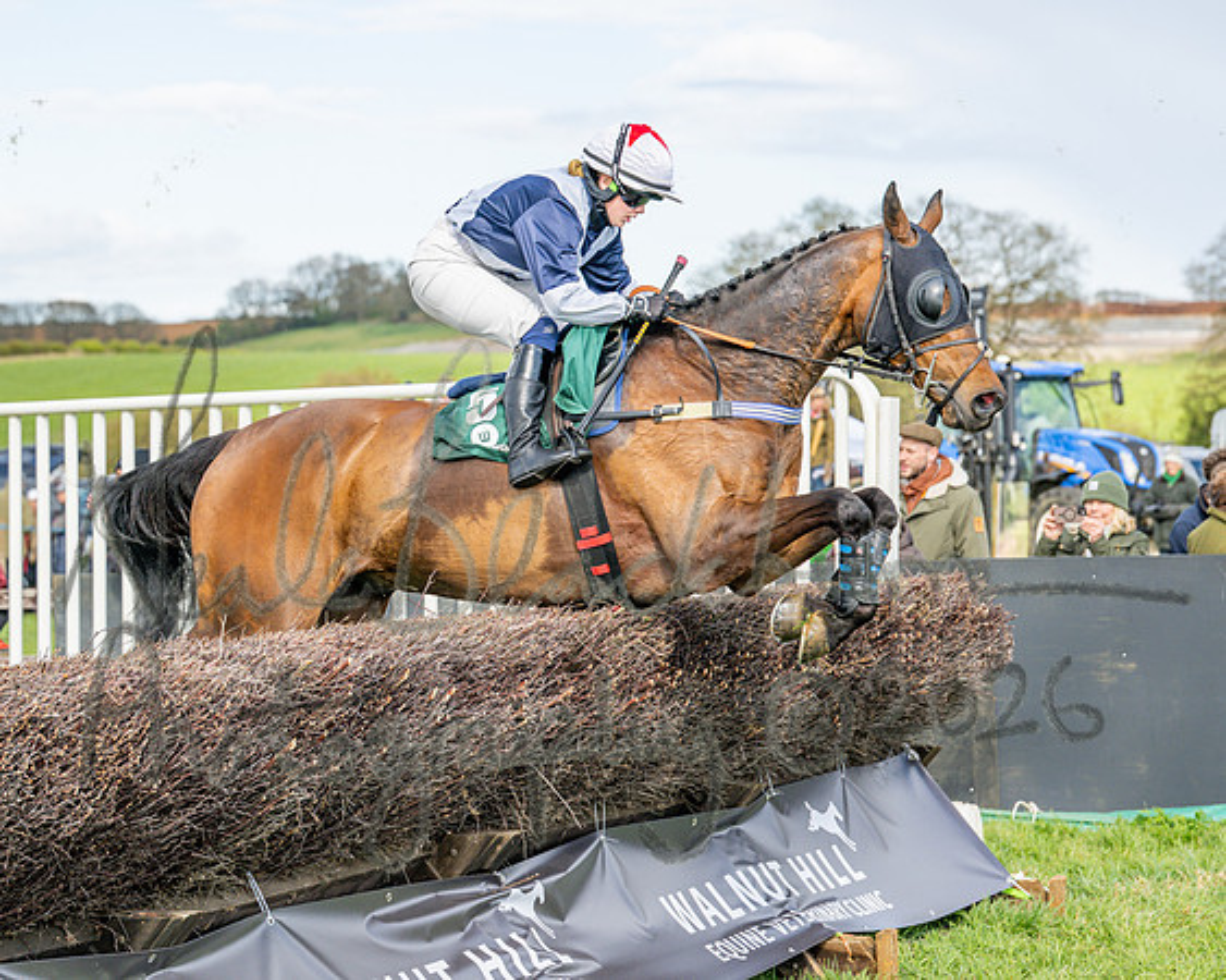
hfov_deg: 17.3
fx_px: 4040
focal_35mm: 111
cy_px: 483
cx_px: 529
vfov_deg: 13.8
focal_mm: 89
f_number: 4.5
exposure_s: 1/1600
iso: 400
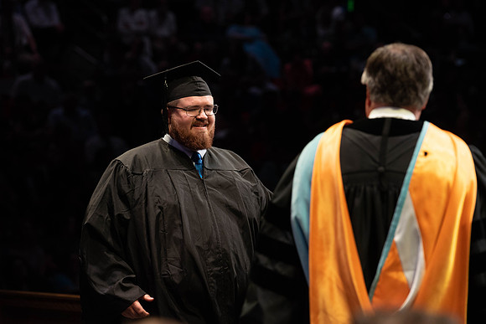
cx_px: 243
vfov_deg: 8.3
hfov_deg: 12.4
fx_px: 2228
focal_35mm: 165
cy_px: 162
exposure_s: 1/320
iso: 1600
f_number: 4.5
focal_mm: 165
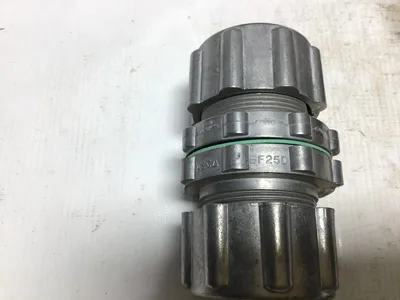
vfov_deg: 45.4
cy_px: 150
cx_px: 200
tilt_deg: -72.4
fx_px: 358
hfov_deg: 58.4
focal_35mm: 31
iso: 25
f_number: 2.4
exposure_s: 1/120
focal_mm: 3.3
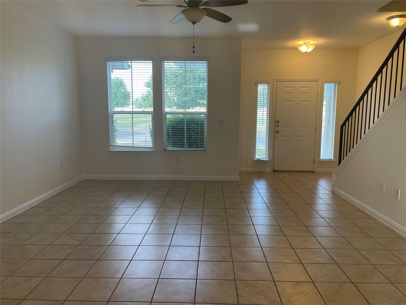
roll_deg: +0.1
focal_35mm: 26
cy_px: 152
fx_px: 305
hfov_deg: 67.3
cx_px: 203
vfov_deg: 53.1
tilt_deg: -6.8
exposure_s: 1/120
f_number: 1.6
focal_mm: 4.2
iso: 80
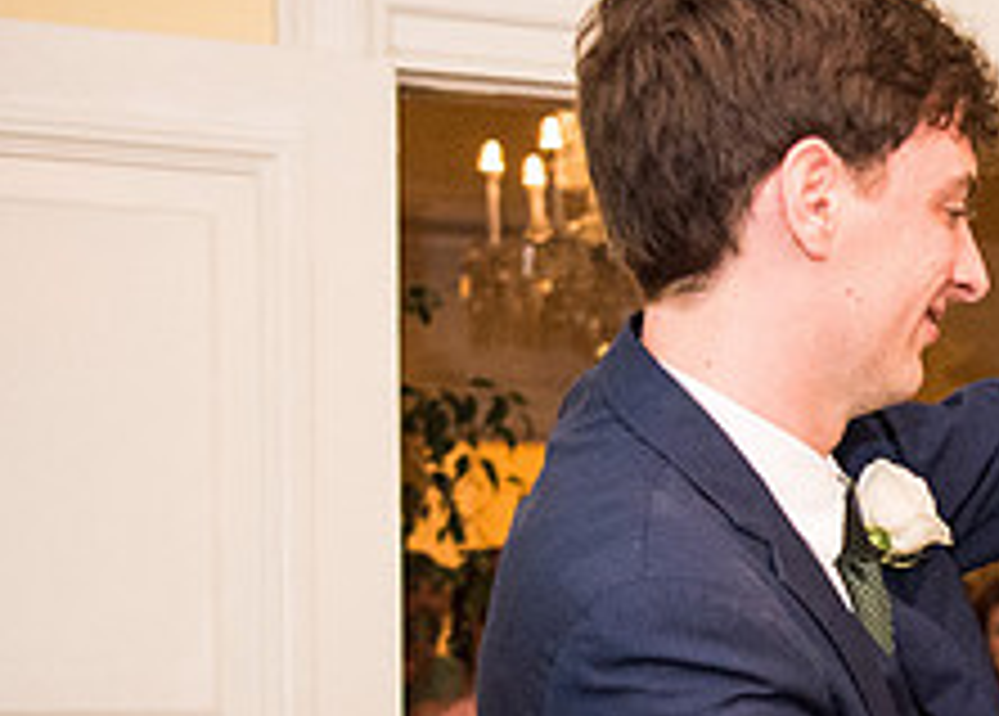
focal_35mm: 107
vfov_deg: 13.2
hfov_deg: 17.2
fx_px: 3039
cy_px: 752
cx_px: 1404
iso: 2500
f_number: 2.8
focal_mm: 32
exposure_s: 1/125
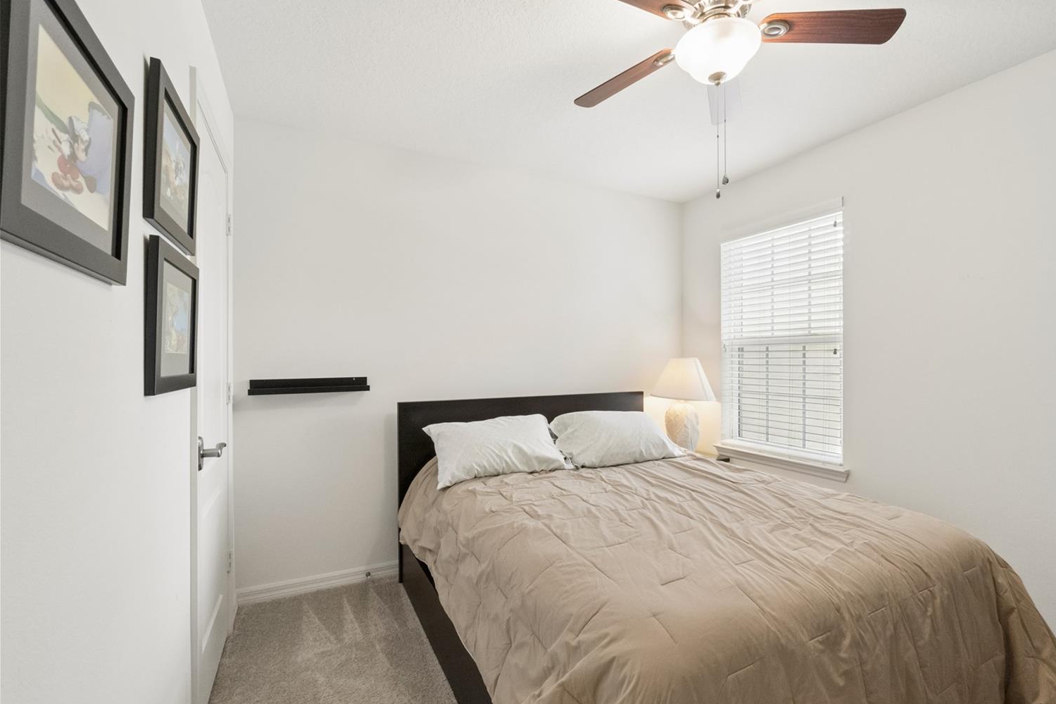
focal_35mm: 16
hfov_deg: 96.6
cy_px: 362
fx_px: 469
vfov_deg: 73.7
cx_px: 562
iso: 1600
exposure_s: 1/30
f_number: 11
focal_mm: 10
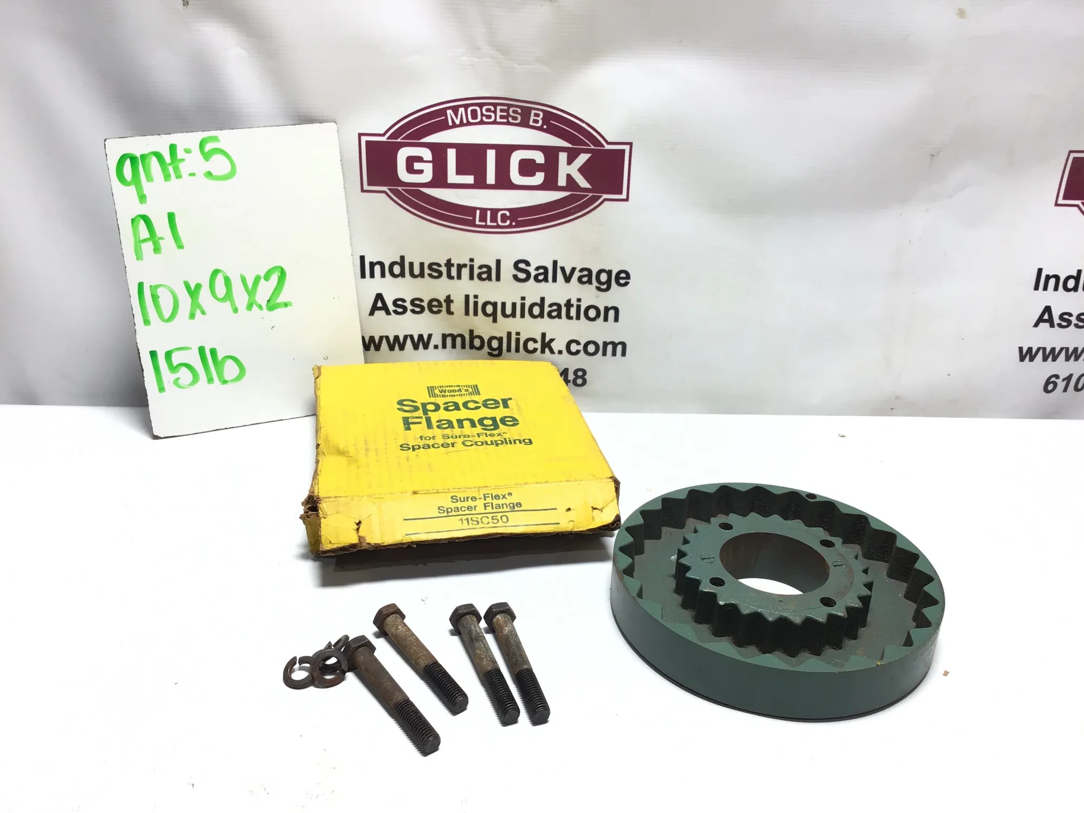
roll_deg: -1.3
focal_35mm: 31
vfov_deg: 45.4
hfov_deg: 58.4
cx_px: 542
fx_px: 971
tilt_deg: -25.5
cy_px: 406
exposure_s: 1/100
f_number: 2.4
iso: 32
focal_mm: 3.3
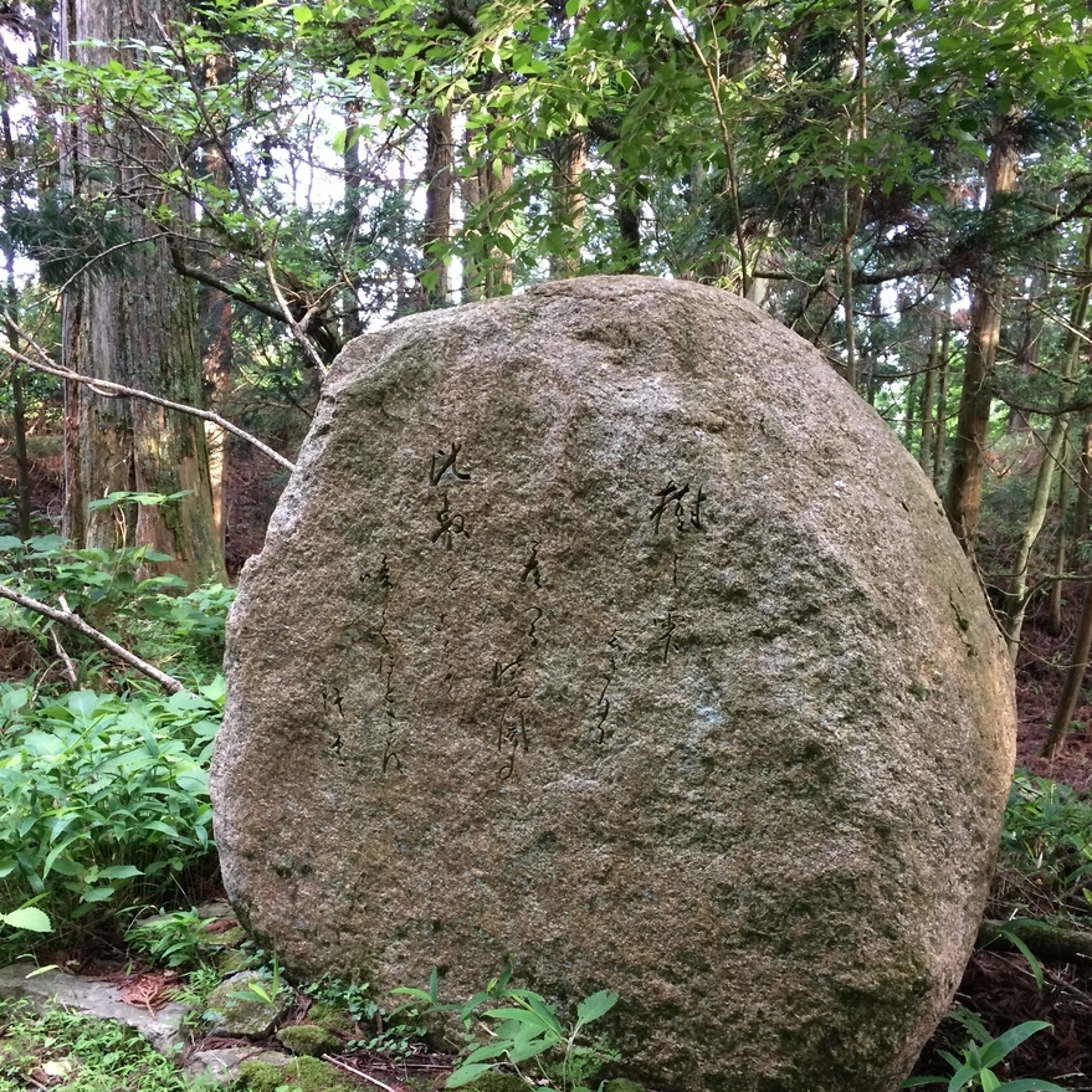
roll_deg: -1.2
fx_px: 1249
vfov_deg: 46.9
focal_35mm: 35
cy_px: 663
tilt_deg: -12.1
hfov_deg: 47.2
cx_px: 557
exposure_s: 1/30
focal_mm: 4.15
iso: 125
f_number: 2.2
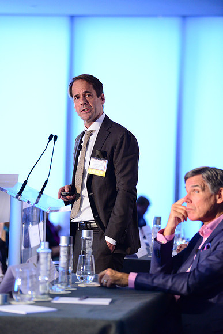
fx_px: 1254
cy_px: 167
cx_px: 112
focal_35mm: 135
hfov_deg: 10.2
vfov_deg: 15.2
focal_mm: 135
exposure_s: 1/160
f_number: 2.8
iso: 4000
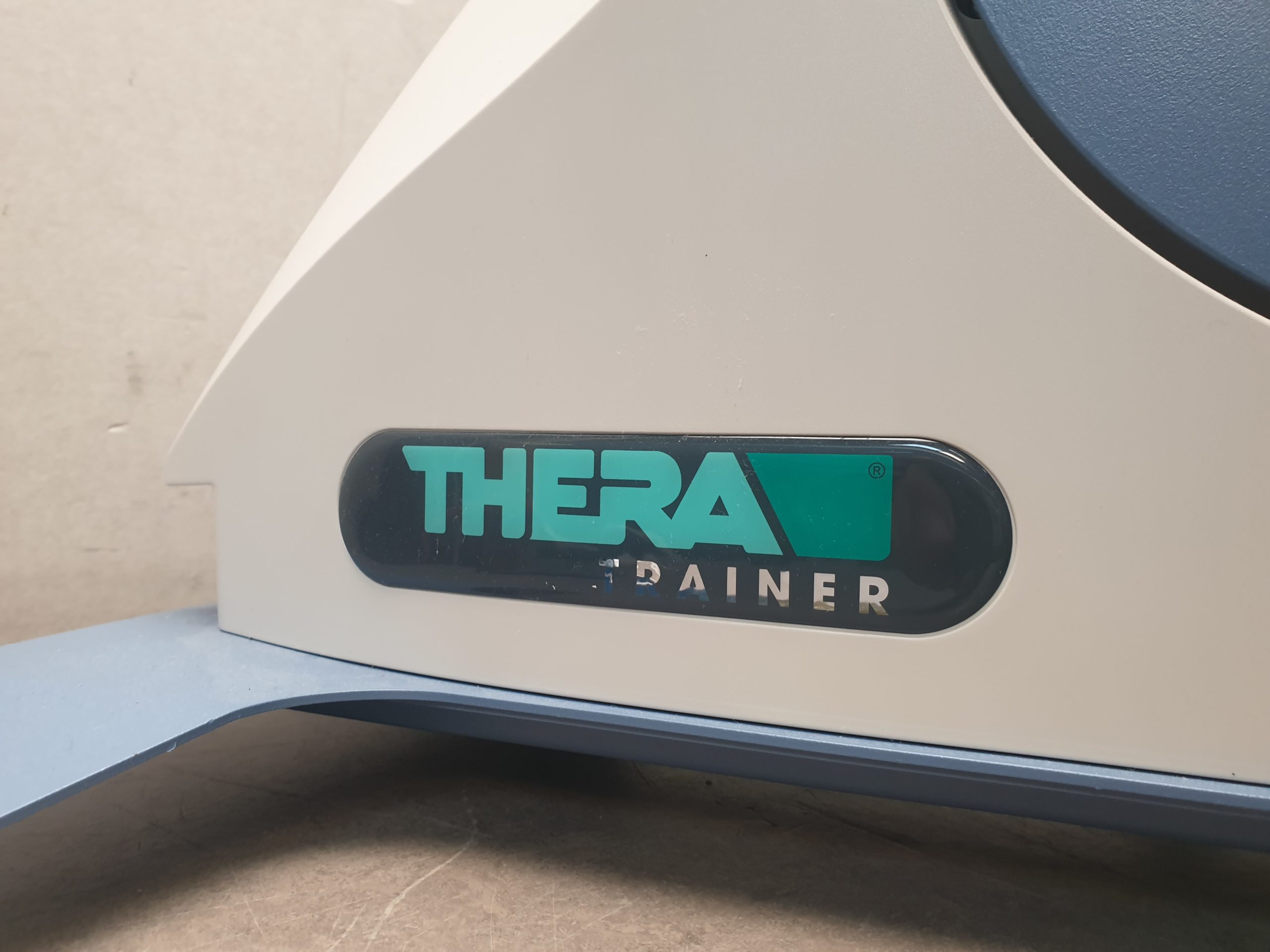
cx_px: 635
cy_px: 476
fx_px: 954
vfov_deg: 53.1
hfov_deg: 67.3
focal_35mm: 26
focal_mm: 4.3
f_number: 2.4
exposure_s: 1/50
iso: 125
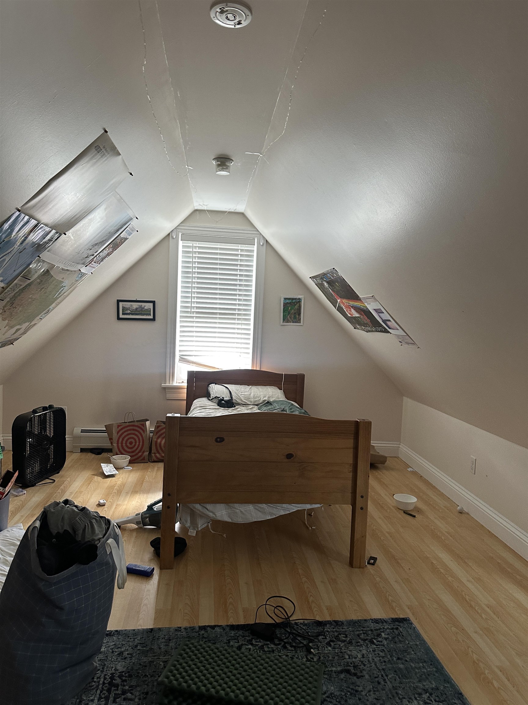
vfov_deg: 71.6
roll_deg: -3.5
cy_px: 352
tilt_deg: -3.8
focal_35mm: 24
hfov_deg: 56.8
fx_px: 488
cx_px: 264
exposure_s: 1/60
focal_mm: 6.86
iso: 320
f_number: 1.78
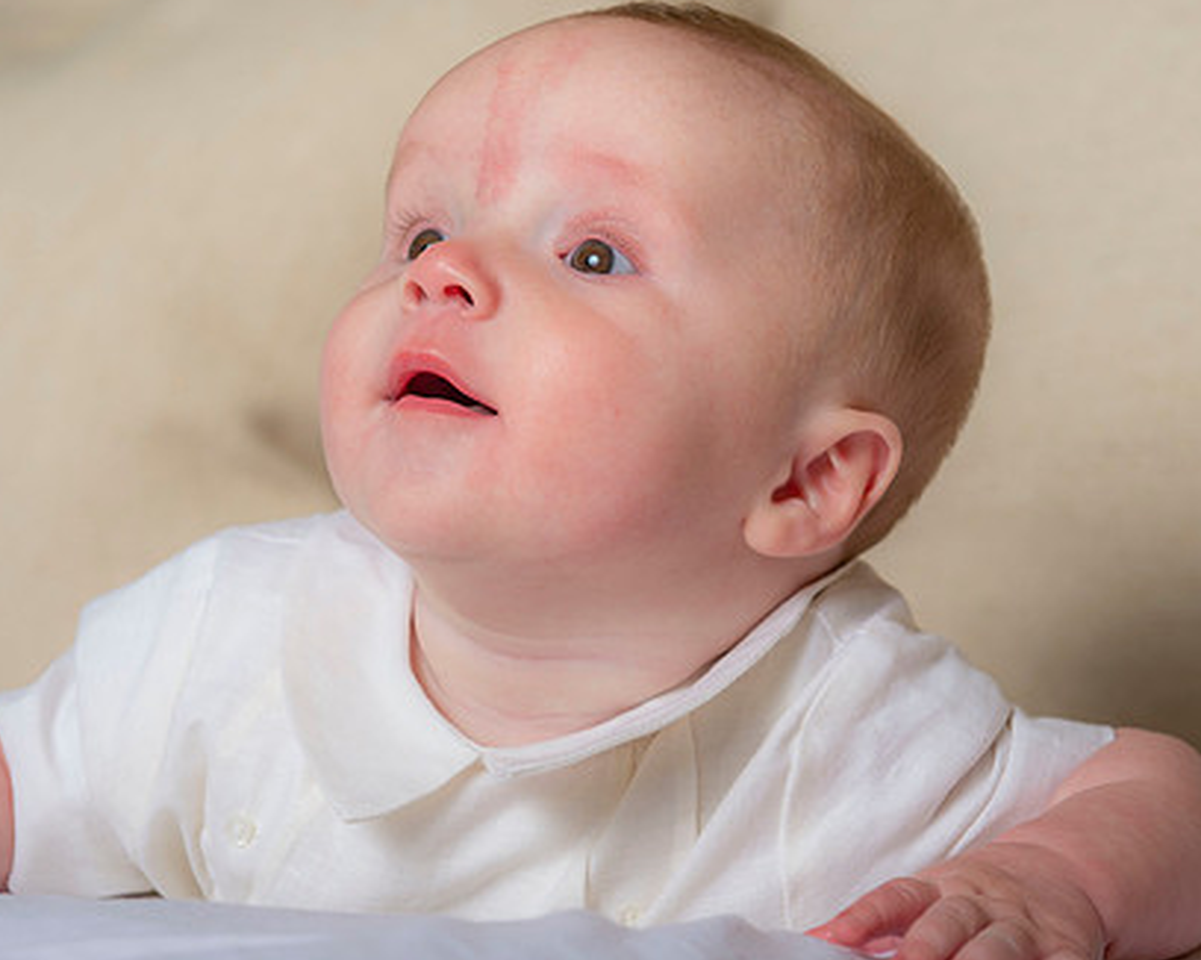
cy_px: 539
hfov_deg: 19.0
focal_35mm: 101
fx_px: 3588
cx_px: 606
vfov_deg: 15.2
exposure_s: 1/200
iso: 200
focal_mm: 66
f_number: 5
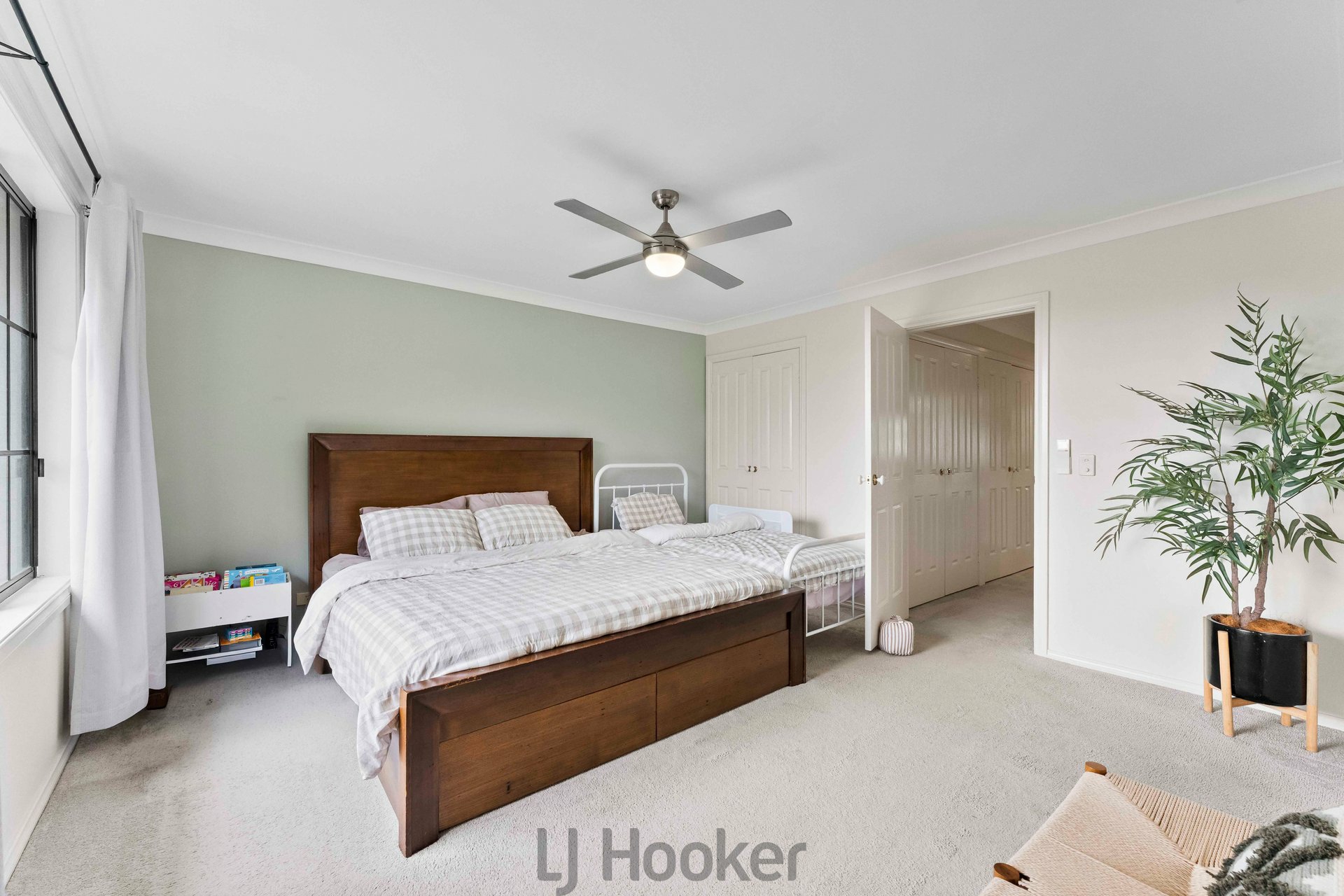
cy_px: 448
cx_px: 672
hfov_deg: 104.3
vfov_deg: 81.2
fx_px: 523
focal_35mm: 14
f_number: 11
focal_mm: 14
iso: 3200
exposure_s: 1/15
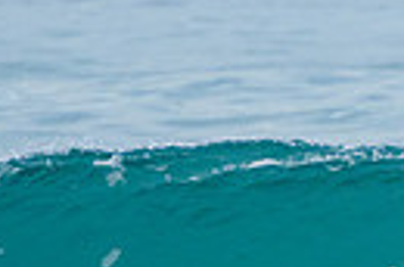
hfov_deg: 0.8
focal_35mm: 2464
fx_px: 27584
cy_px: 307
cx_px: 522
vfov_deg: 0.6
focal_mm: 400
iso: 500
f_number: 7.1
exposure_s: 1/2000
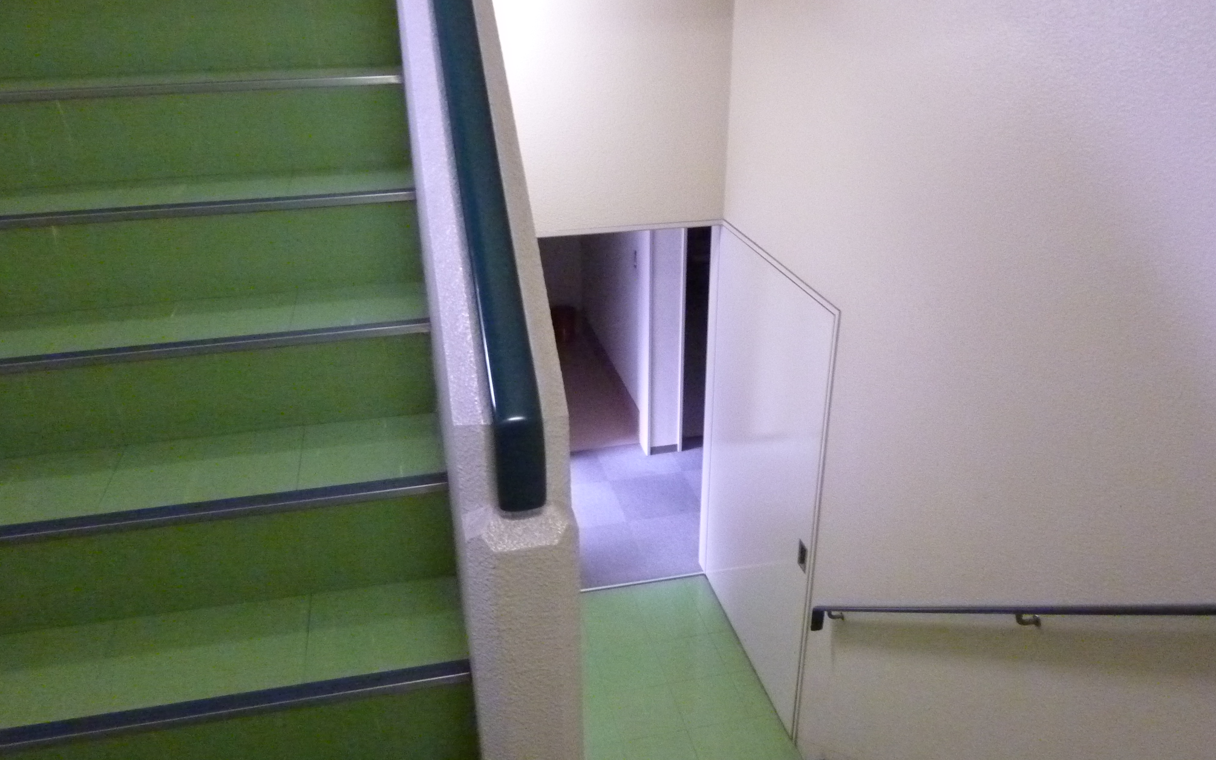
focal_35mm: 27
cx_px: 612
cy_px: 399
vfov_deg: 46.0
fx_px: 895
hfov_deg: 68.4
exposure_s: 1/20
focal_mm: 4.1
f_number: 3.3
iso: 800
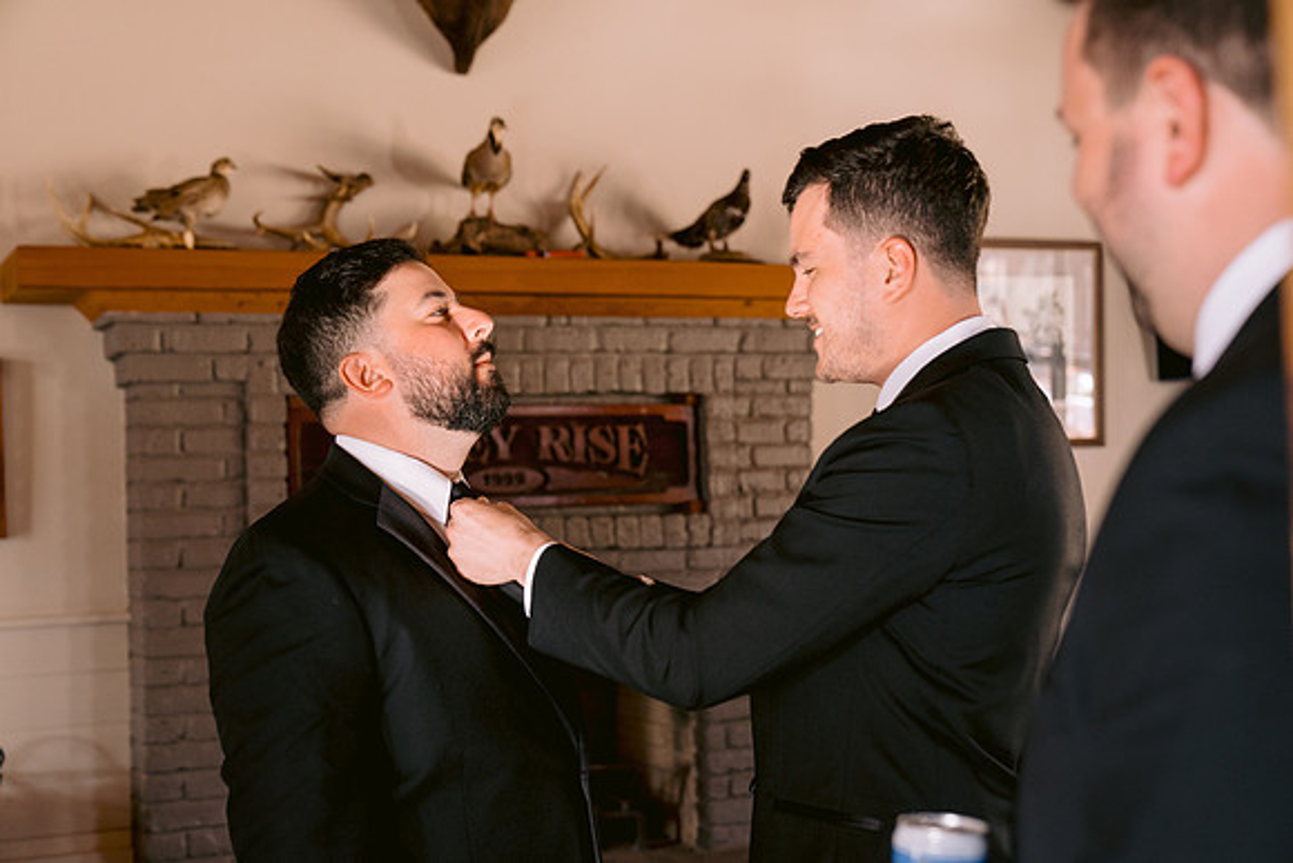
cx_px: 646
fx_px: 1796
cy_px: 432
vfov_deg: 27.0
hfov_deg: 39.6
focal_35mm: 50
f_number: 3.5
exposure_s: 1/50
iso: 800
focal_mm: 50
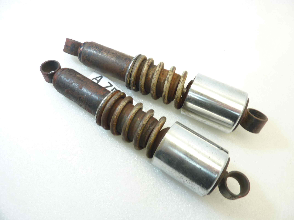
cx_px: 147
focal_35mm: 25
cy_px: 110
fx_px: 212
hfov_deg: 69.4
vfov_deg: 54.9
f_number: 3.3
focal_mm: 4.1
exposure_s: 1/15
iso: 80
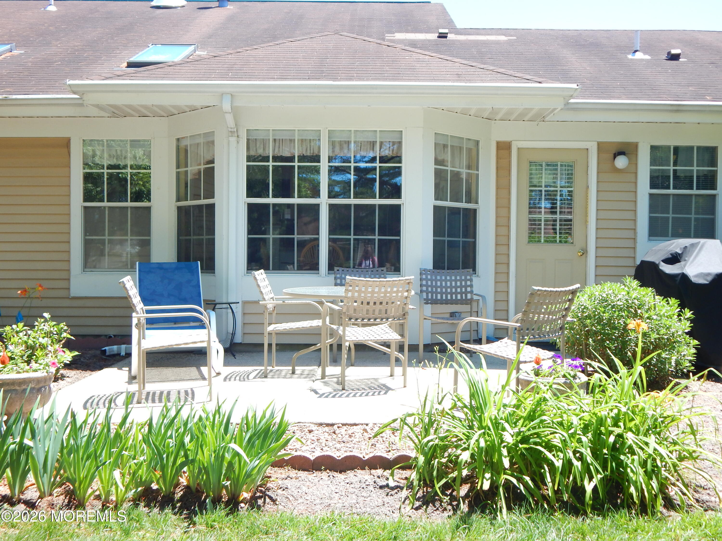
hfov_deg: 49.0
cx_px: 361
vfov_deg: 37.7
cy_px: 270
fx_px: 793
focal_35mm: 38
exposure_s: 1/250
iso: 125
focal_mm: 6.8
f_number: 3.4
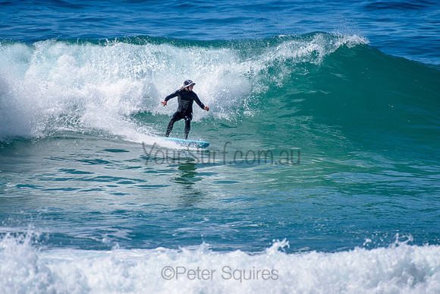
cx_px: 213
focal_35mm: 613
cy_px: 120
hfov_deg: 3.4
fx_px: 7491
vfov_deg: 2.2
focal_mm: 500
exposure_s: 1/2000
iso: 100
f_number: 5.6
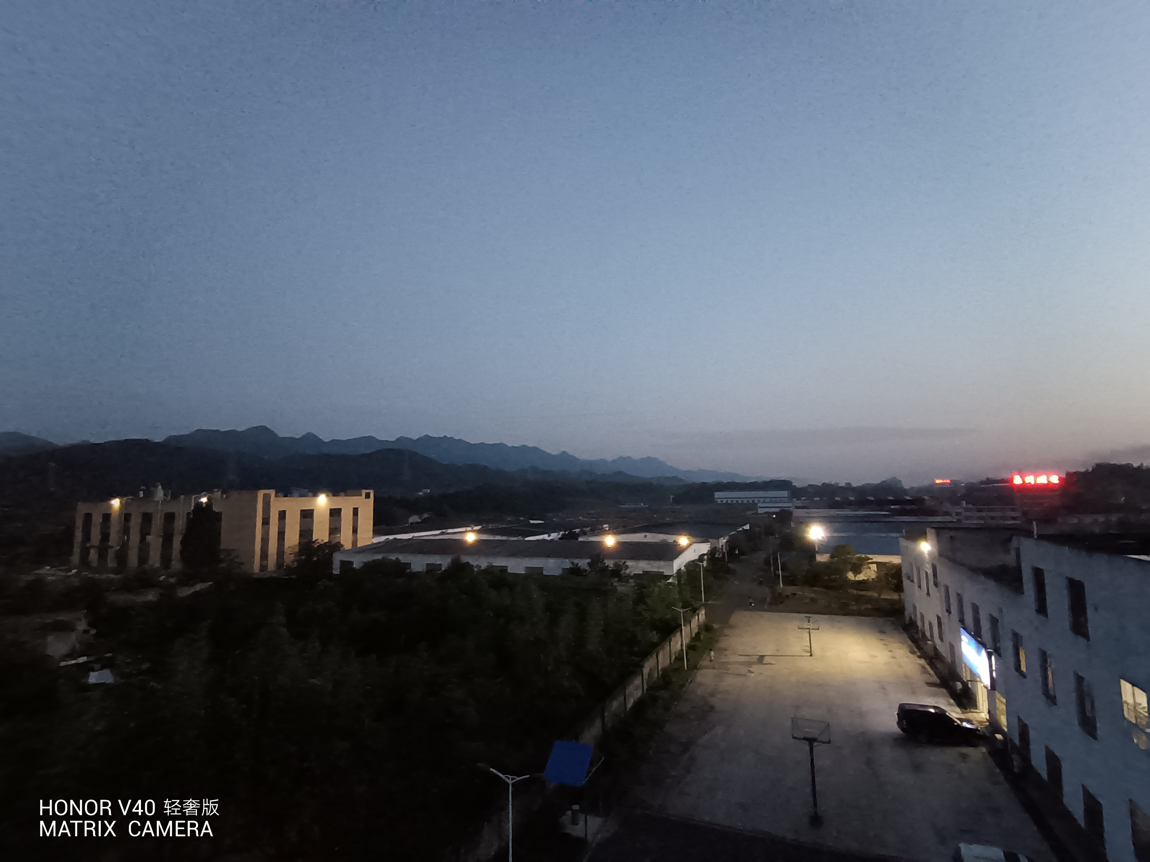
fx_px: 565
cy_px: 431
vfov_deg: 74.7
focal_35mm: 17
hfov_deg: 91.0
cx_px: 575
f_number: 2.4
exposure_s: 1/12.5
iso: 2770
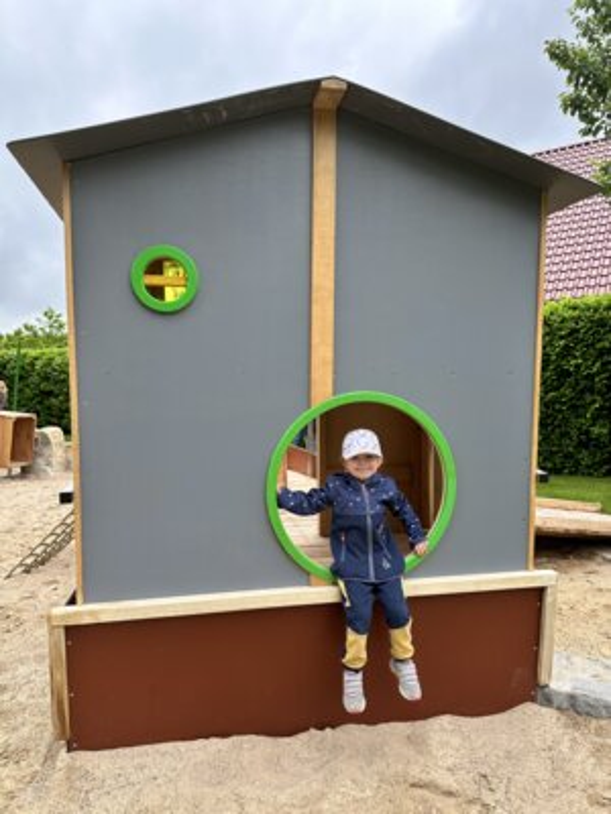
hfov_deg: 56.8
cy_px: 407
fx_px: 565
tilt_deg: -3.8
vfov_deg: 71.6
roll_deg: +0.6
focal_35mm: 24
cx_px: 306
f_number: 1.78
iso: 80
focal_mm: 6.86
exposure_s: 1/524
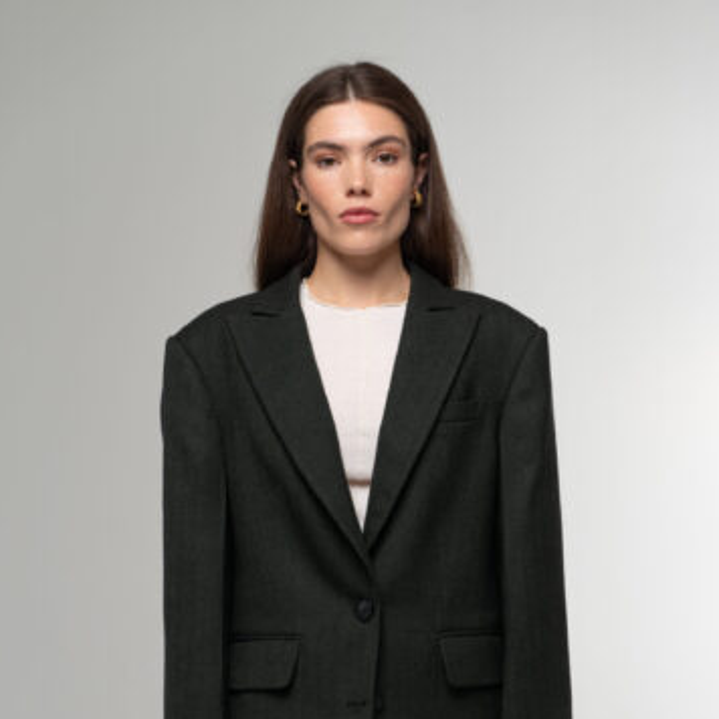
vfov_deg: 21.6
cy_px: 481
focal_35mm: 80
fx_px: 1880
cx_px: 357
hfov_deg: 21.7
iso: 100
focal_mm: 62
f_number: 4.5
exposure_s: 1/125
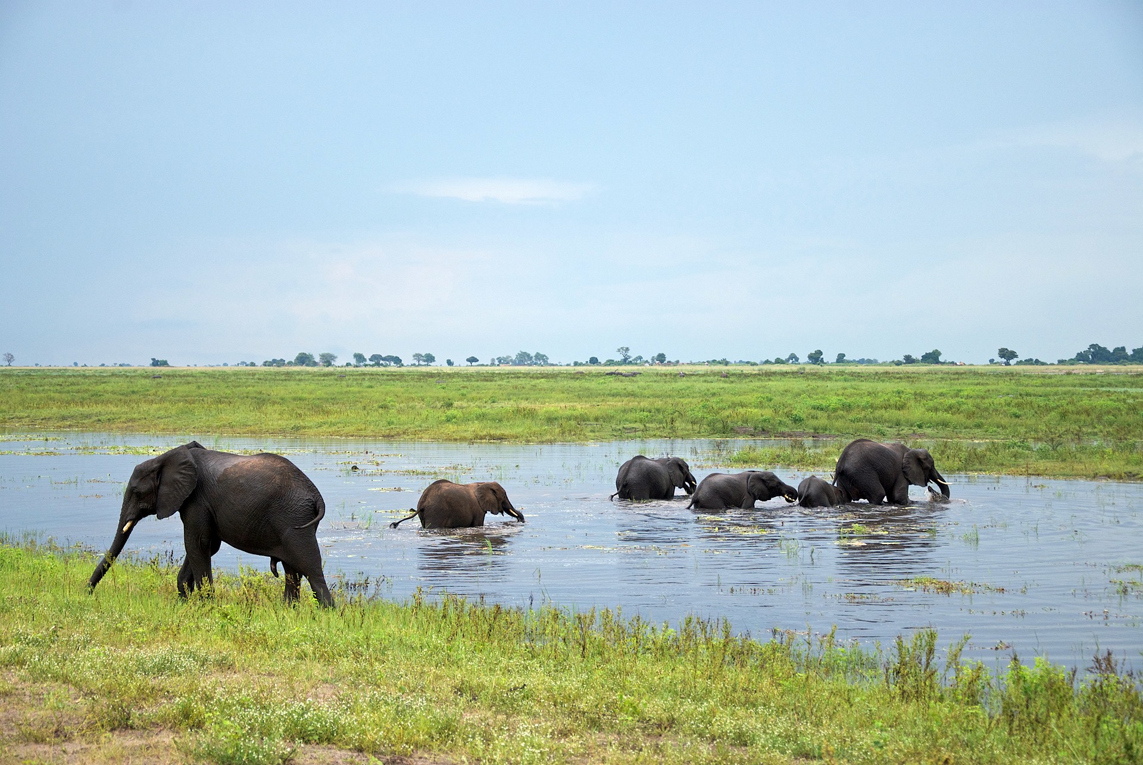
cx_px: 572
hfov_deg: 26.0
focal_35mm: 78
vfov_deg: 17.5
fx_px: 2479
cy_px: 382
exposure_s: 1/320
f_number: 5
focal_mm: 52
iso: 200
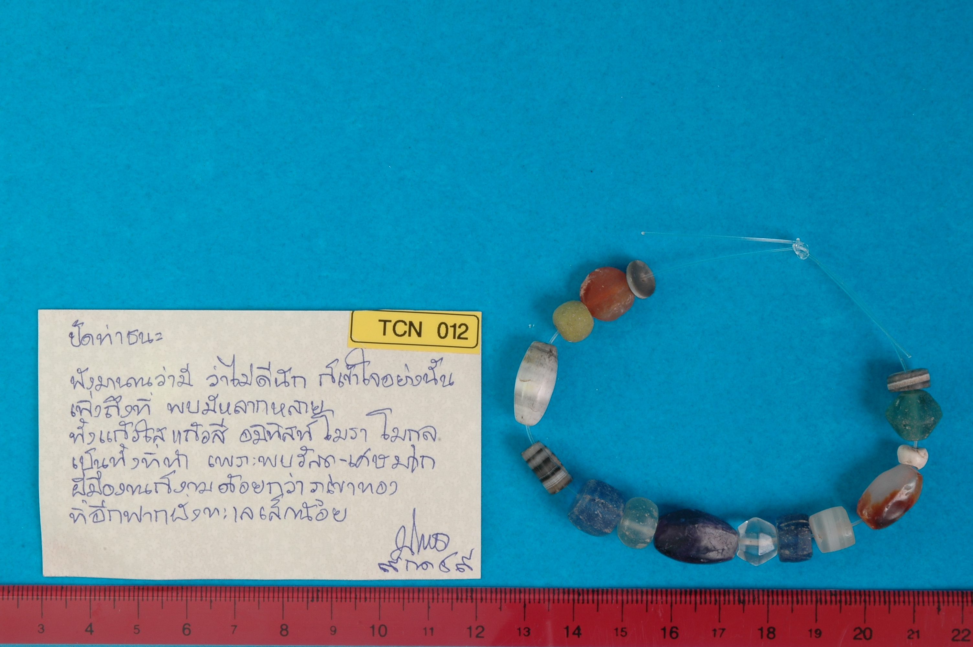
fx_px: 1944
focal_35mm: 72
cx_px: 486
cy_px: 324
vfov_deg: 18.9
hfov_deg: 28.1
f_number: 29
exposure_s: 1/5
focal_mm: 48
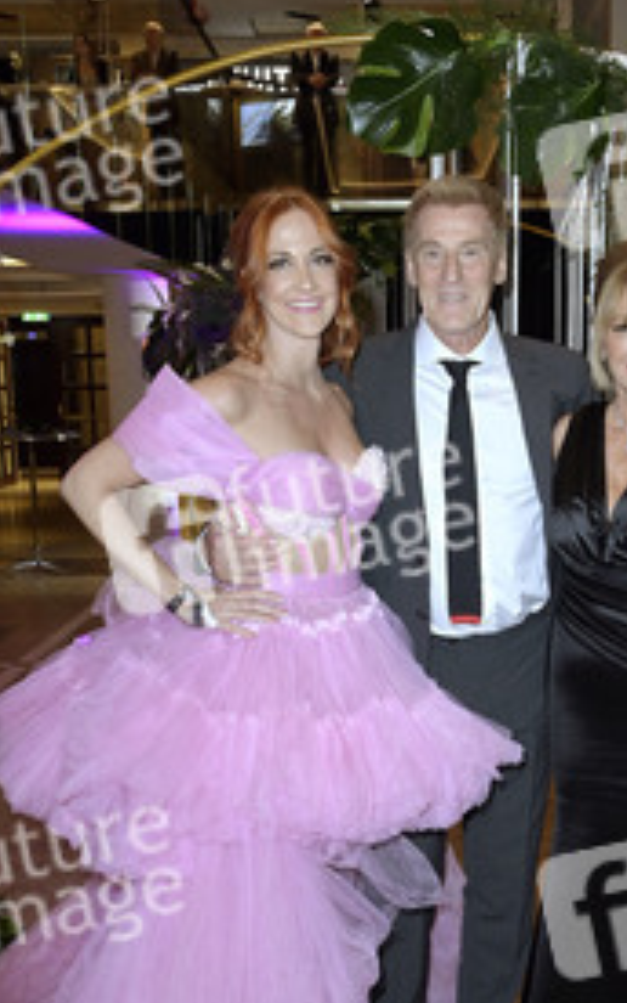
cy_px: 711
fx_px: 1257
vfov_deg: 42.6
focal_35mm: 46
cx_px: 394
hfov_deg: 27.9
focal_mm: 31
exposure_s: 1/125
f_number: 5
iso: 2500
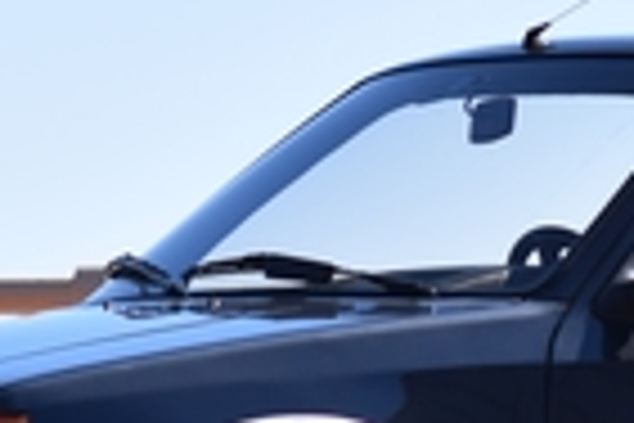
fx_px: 15147
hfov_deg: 2.4
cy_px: 176
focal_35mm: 860
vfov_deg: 1.6
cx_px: 598
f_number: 7.1
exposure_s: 1/800
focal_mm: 135
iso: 200
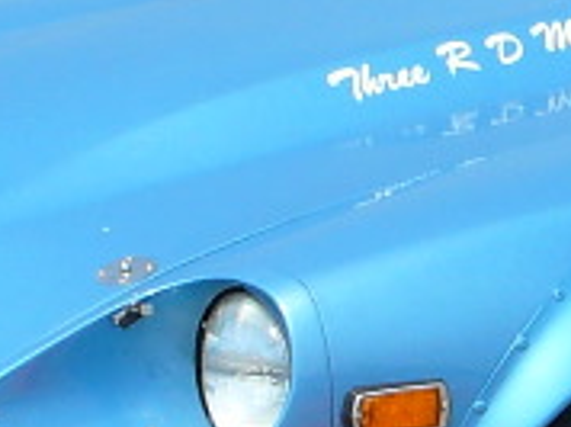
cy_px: 173
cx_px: 869
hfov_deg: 7.7
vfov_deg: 5.9
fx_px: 4168
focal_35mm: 253
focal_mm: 6.7
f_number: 5.6
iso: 80
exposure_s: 1/400
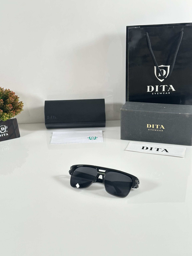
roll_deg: +2.3
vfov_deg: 39.7
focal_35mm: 48
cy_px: 128
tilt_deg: -24.6
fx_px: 355
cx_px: 96
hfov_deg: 30.3
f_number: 1.78
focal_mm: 6.86
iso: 80
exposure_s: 1/100
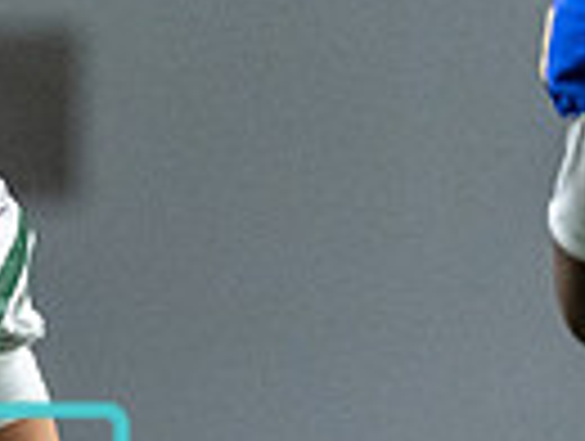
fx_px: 20012
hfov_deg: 1.7
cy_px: 368
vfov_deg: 1.3
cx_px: -347
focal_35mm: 1182
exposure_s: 1/1250
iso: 5000
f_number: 2.8
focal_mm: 200
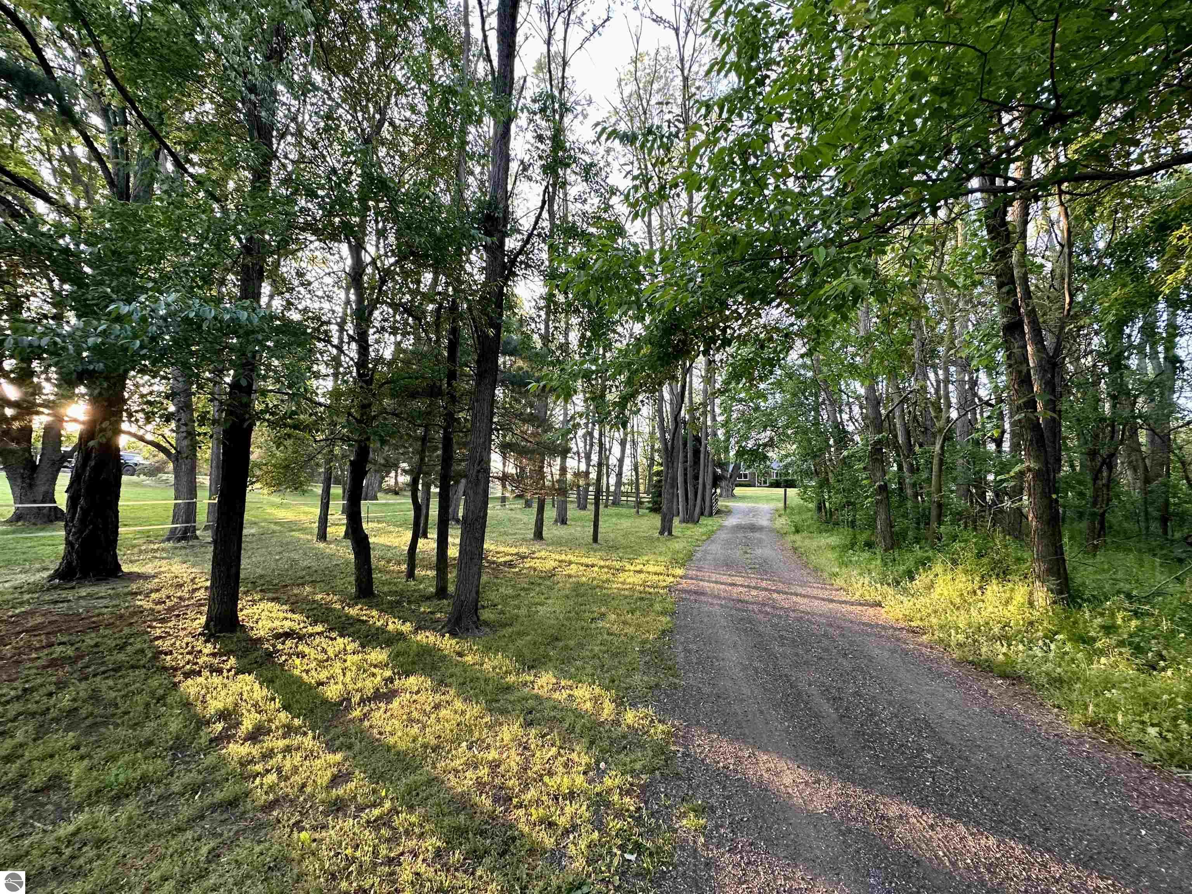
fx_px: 482
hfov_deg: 102.1
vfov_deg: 85.7
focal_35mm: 14
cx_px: 596
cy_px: 447
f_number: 2.2
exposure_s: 1/99
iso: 200
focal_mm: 2.22
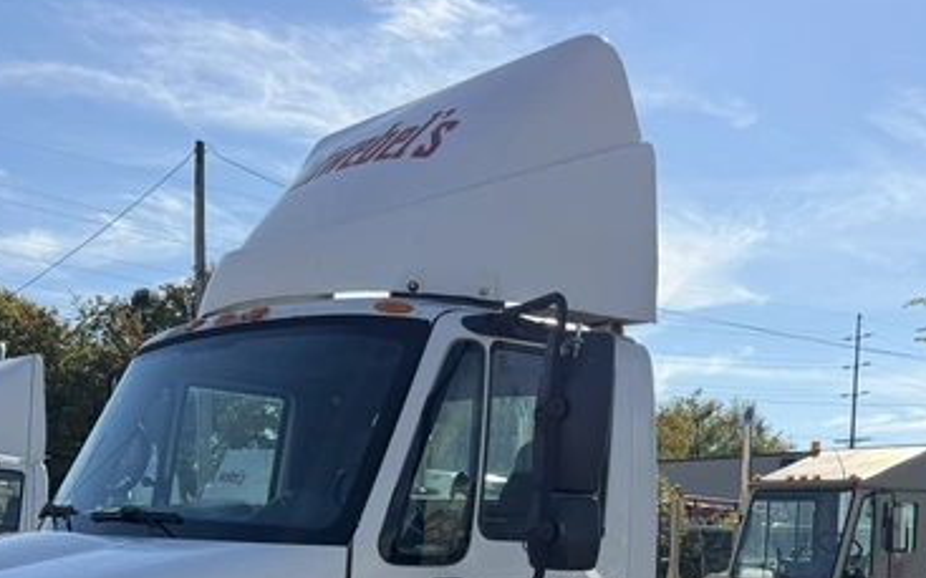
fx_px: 1312
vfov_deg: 23.2
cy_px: 652
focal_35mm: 52
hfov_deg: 38.8
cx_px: 404
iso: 100
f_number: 1.78
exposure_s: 1/6173
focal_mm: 6.76
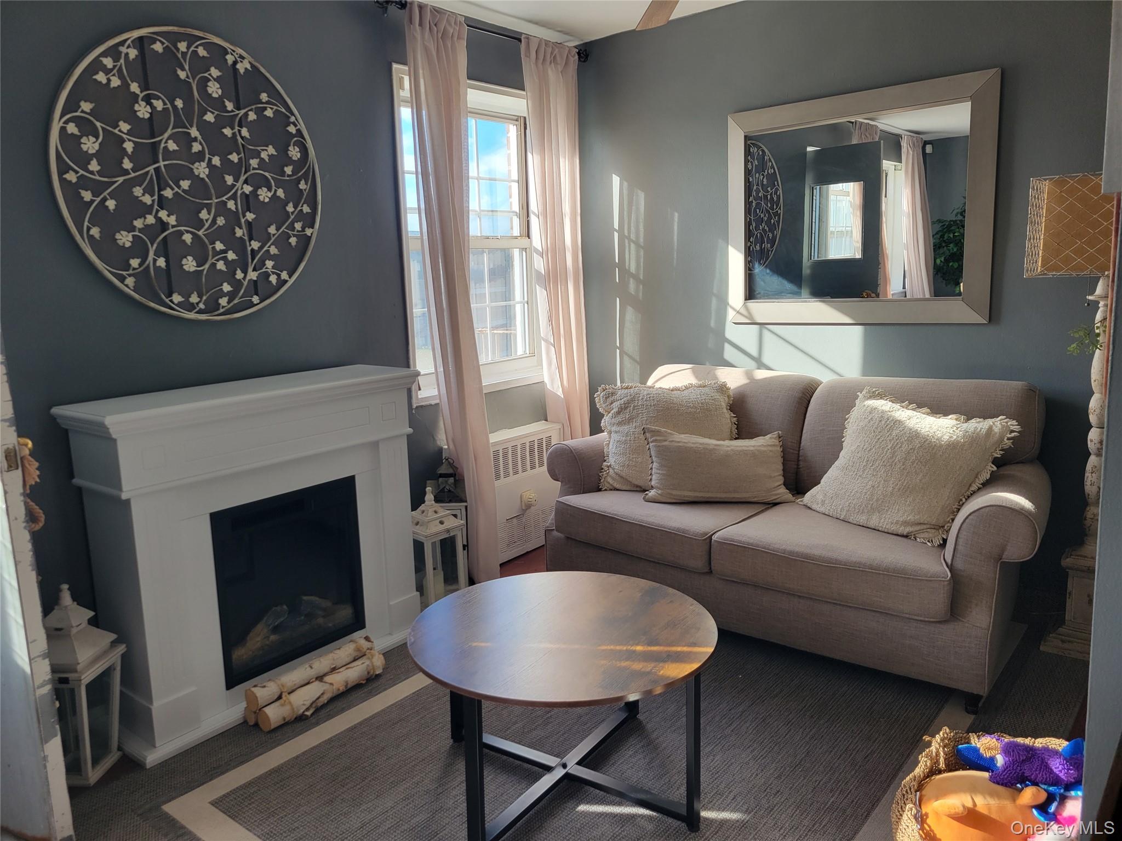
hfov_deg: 67.3
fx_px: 843
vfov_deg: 53.1
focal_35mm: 26
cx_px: 561
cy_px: 420
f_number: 1.8
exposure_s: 1/120
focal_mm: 5.4
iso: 40
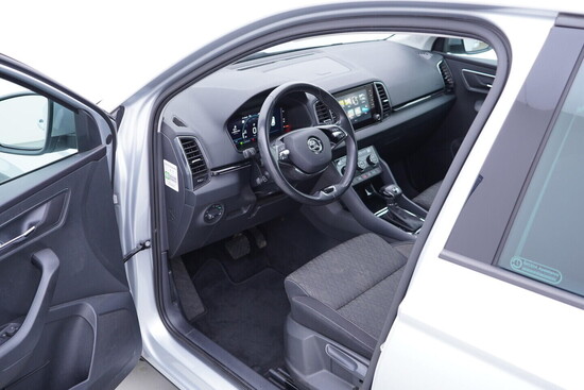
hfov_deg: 53.1
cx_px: 292
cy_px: 195
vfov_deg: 36.9
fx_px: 584
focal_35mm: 36
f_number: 2.8
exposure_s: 1/40
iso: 200
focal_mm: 24
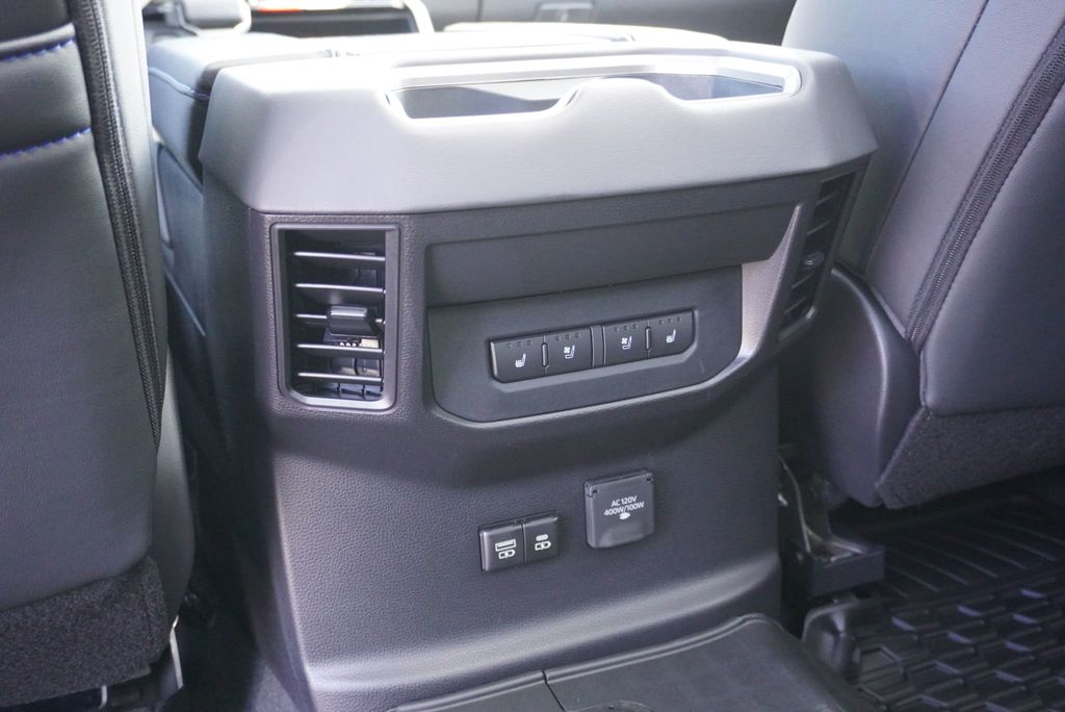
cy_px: 356
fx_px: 1021
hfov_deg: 55.1
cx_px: 532
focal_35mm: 34
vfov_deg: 38.4
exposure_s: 1/160
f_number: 4.5
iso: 4000
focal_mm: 23
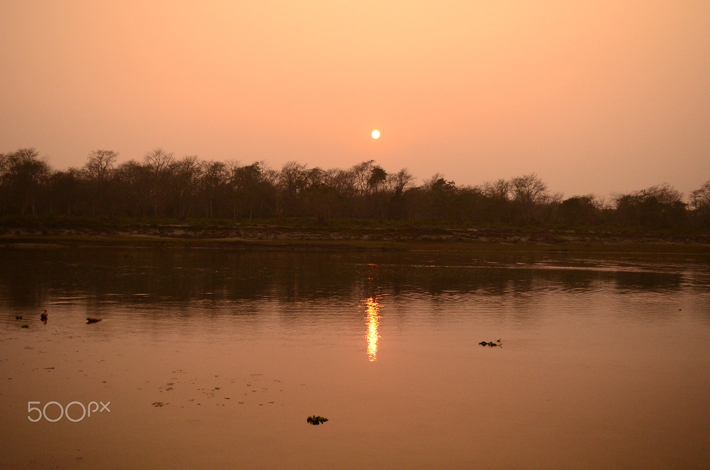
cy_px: 235
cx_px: 355
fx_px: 738
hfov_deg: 51.4
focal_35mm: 38
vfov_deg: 35.3
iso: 1250
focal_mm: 25
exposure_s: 1/4000
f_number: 4.5
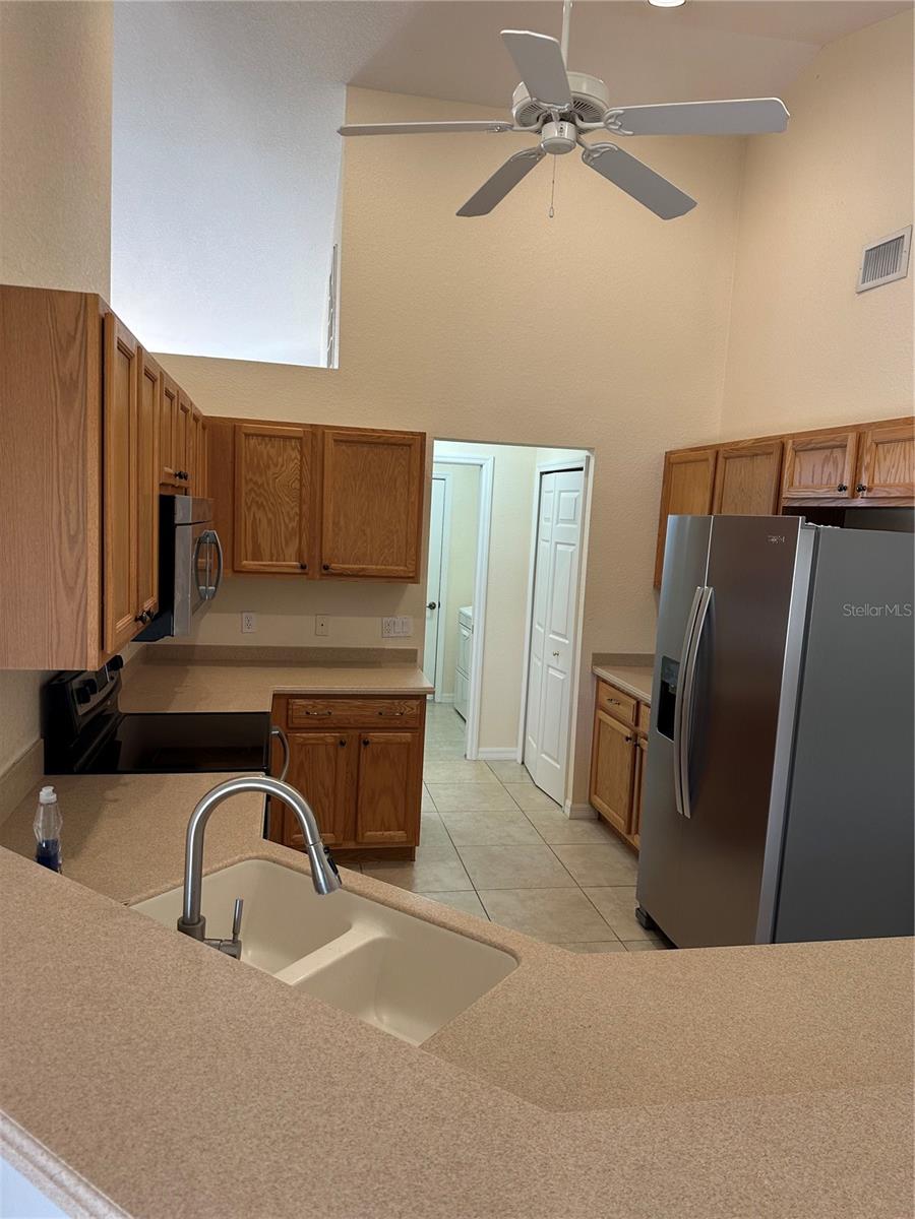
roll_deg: -3.6
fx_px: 846
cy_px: 610
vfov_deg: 71.6
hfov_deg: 56.8
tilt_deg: -7.1
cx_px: 458
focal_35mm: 24
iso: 125
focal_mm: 6.86
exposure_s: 1/60
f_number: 1.78
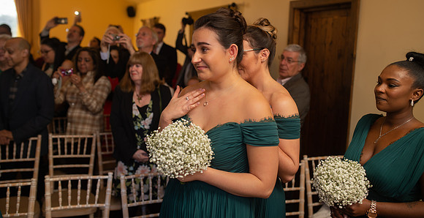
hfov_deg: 53.7
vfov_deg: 29.0
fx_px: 419
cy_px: 75
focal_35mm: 38
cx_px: 215
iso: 200
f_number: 2.5
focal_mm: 35
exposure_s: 1/125
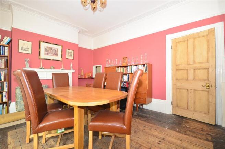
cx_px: 112
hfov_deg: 100.5
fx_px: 94
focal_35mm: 15
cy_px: 74
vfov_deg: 77.0
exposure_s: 1/2.5
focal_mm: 10
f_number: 5
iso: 200
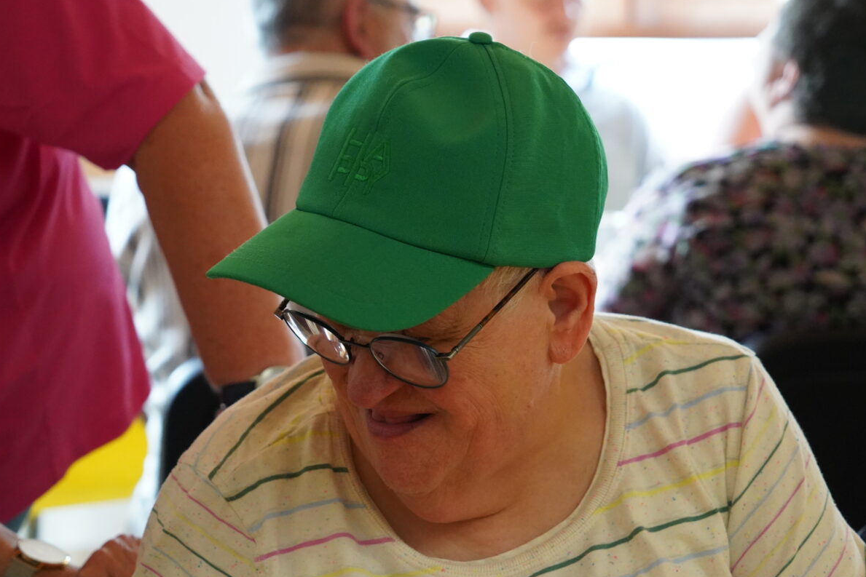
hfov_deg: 18.1
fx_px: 2718
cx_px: 441
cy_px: 336
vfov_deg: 12.1
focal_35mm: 113
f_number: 5.6
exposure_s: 1/160
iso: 8000
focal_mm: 96
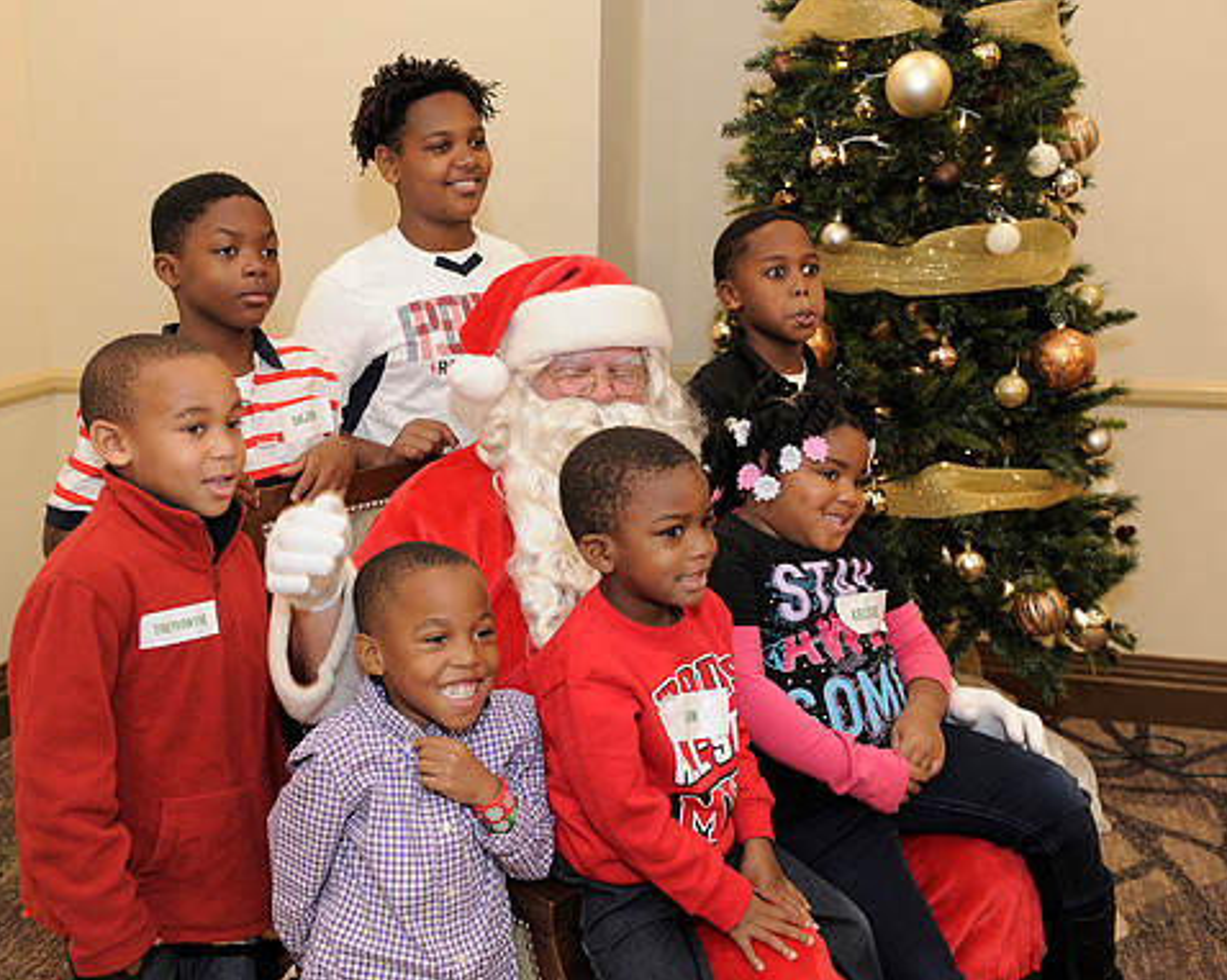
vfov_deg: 36.5
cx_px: 554
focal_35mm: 41
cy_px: 493
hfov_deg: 44.8
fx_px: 1488
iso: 1600
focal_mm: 36
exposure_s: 1/100
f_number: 4
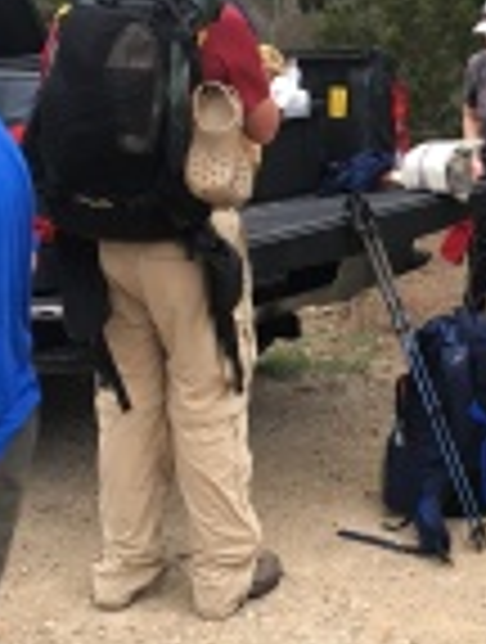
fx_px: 1379
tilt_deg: -7.4
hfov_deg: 19.7
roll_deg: +0.6
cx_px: 423
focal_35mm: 74
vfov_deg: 25.9
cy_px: 158
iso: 25
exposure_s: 1/30
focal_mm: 4.15
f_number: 2.2
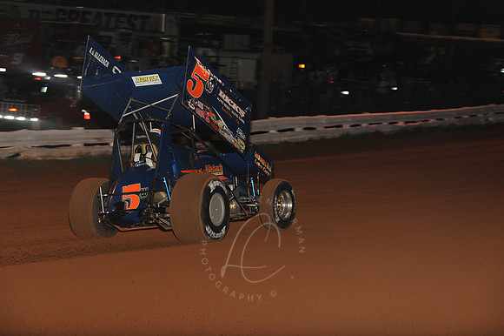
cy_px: 168
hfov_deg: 16.4
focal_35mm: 125
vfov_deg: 11.0
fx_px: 1749
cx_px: 252
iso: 1000
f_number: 7.1
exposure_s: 1/320
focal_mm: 125
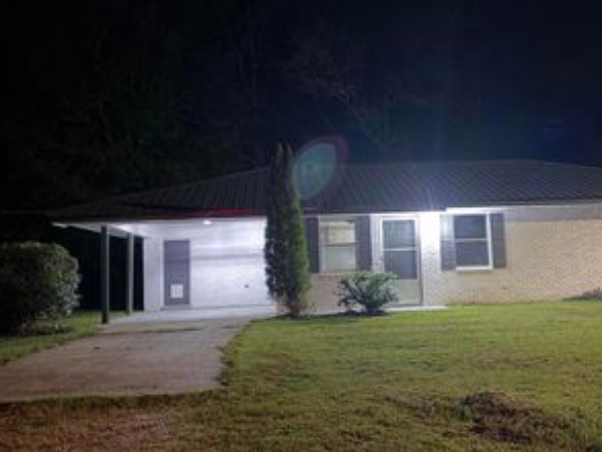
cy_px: 196
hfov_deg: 45.4
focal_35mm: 41
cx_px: 370
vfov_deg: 35.1
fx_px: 713
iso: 1250
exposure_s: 1/5
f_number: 1.48
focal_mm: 6.93
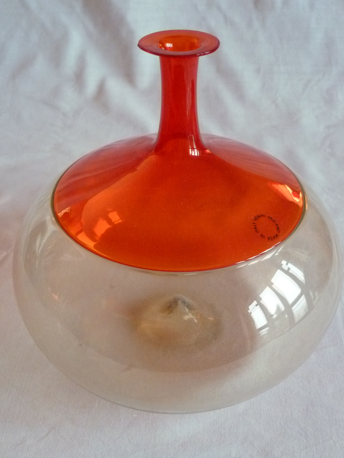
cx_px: 167
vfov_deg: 42.9
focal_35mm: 44
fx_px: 583
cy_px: 227
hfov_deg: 32.9
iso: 800
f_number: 3.3
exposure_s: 1/25
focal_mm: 7.5
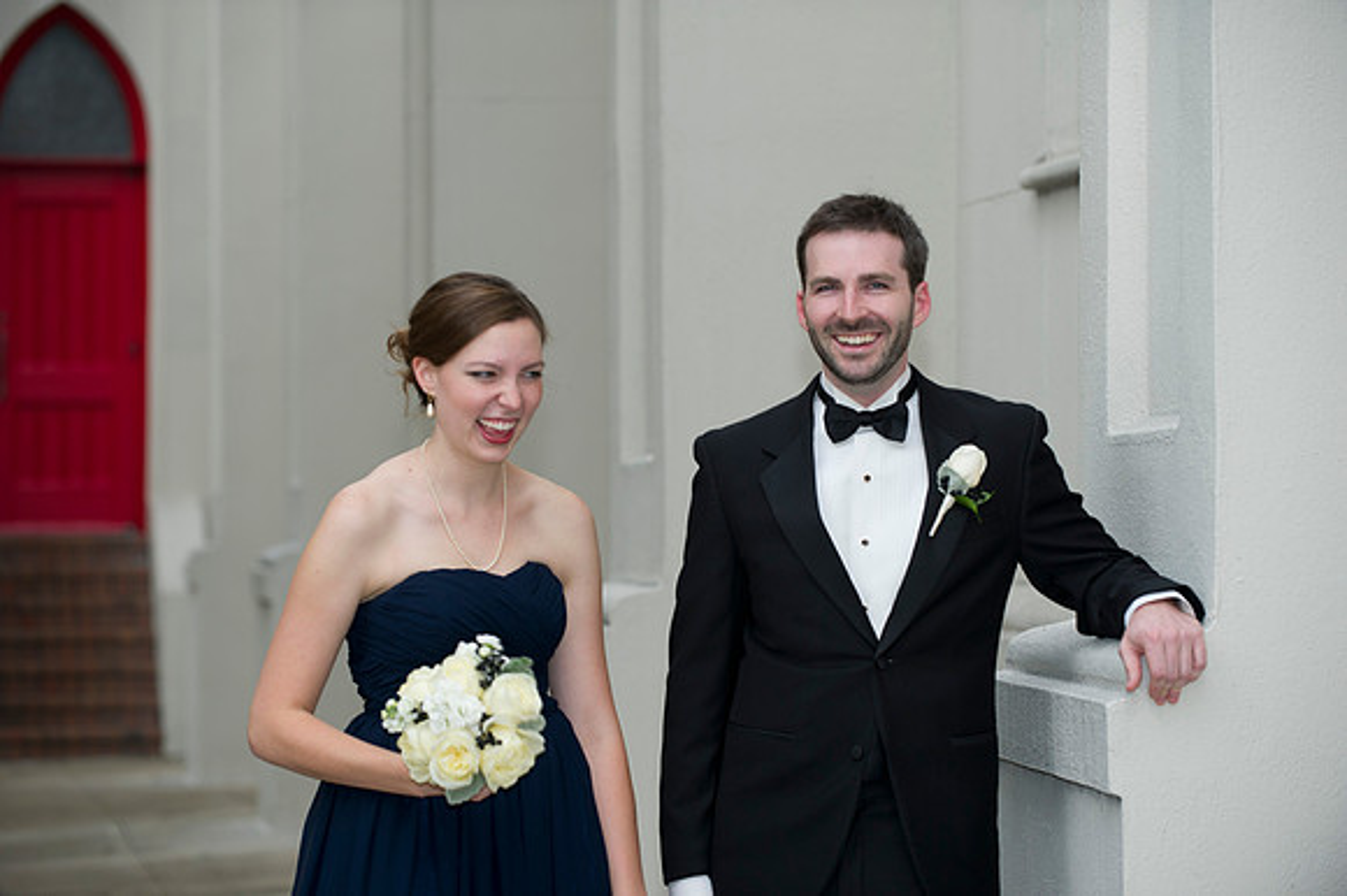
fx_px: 4674
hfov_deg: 16.4
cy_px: 448
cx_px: 674
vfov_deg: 11.0
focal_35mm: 125
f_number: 3.5
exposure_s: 1/125
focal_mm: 125
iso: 400
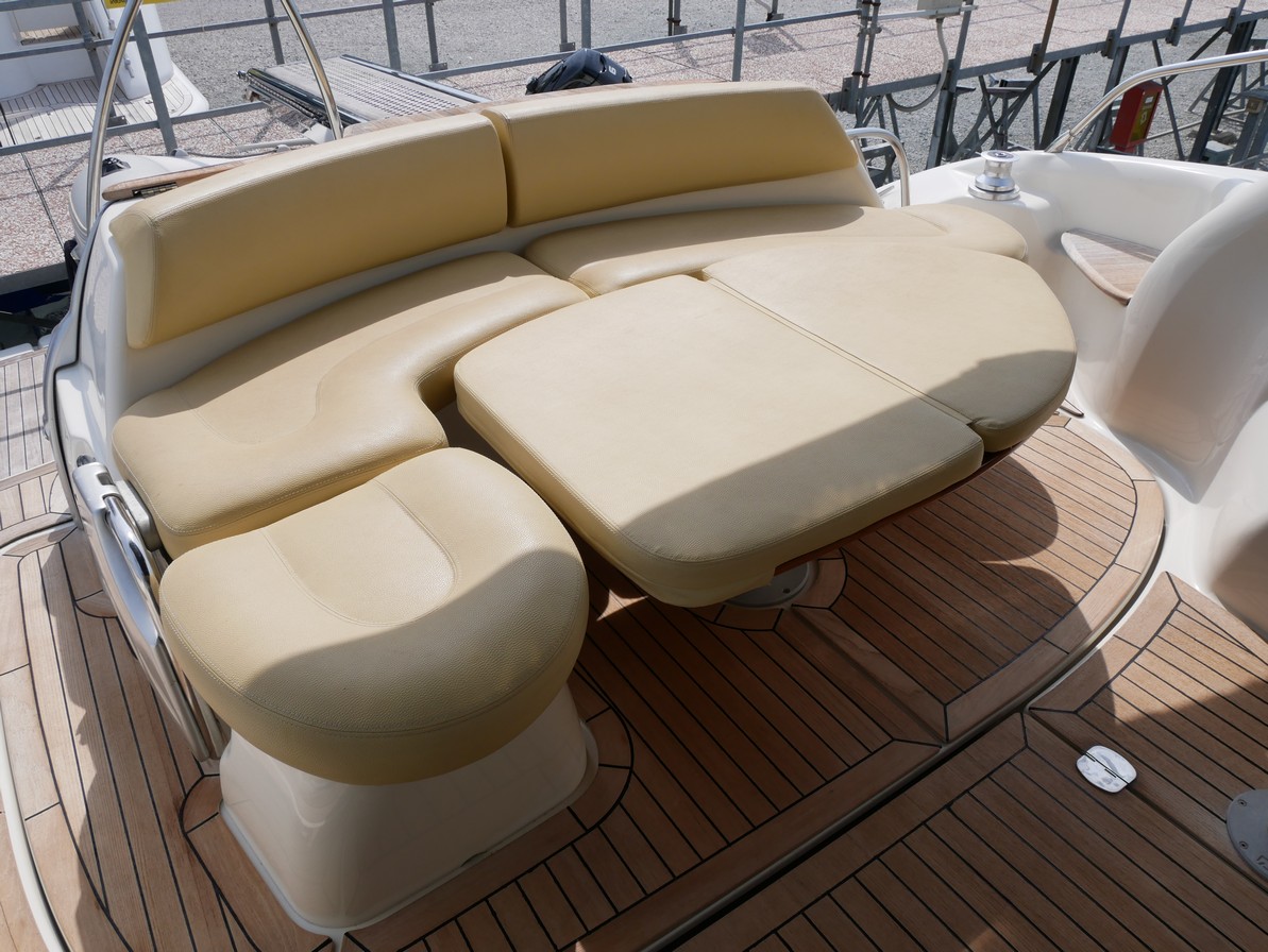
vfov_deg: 56.9
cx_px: 634
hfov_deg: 71.6
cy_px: 476
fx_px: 880
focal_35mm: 24
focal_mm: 12
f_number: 8
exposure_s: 1/640
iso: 200
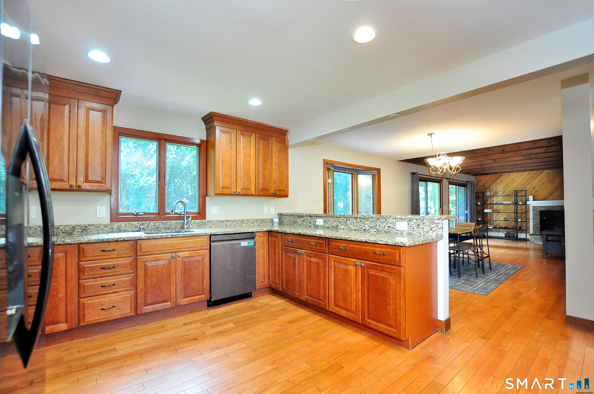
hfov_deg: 100.5
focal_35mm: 15
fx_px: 247
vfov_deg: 77.2
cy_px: 197
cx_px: 297
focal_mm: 10
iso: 1250
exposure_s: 1/40
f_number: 4
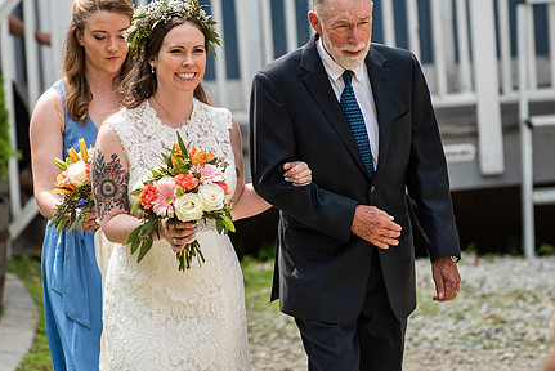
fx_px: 4983
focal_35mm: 323
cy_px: 106
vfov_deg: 4.3
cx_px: 218
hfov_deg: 6.4
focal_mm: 200
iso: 400
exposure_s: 1/1600
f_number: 3.5
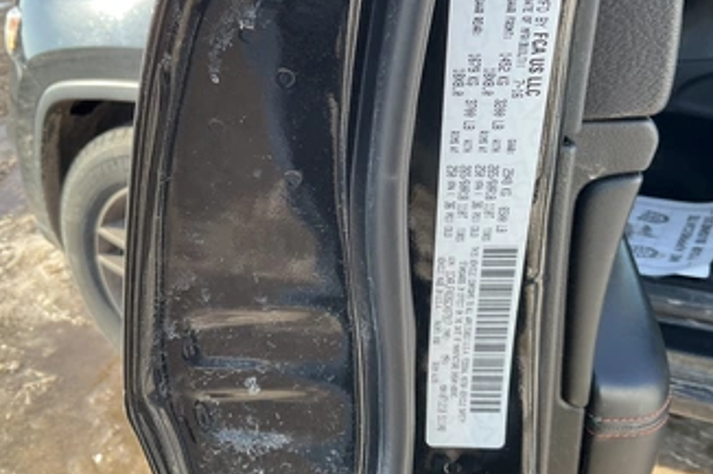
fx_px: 732
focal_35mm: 37
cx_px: 359
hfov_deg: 51.9
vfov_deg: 35.9
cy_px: 212
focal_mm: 3
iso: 20
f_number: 1.8
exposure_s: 1/234
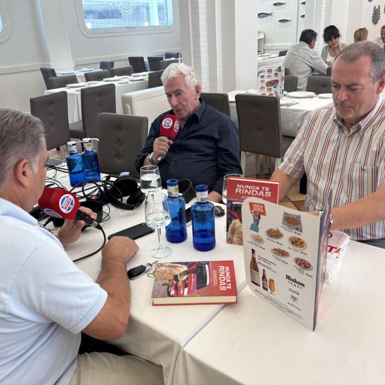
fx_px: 390
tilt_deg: -22.0
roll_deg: +3.7
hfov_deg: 52.5
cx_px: 186
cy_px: 191
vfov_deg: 52.5
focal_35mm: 31
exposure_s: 1/100
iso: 80
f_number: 1.6
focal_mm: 5.96
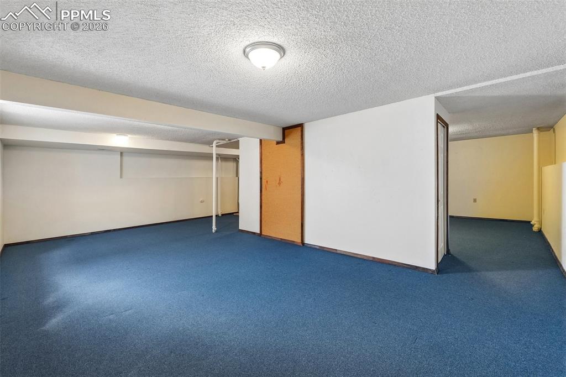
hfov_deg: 100.4
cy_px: 188
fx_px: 236
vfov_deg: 77.3
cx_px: 283
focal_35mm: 15
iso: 640
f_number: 9
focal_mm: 10
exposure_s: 1/13
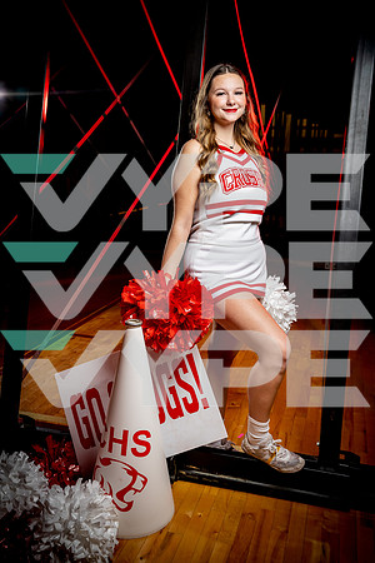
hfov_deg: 37.9
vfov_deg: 54.4
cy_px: 282
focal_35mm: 35
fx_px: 547
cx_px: 188
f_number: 4.5
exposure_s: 1/250
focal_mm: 35
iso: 400
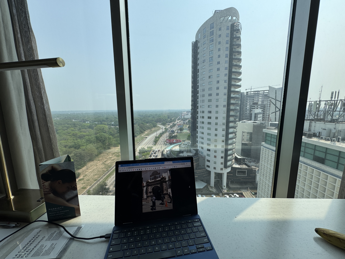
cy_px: 130
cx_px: 172
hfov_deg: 102.1
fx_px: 140
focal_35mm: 14
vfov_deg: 85.7
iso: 40
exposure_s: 1/482
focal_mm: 2.22
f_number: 2.2
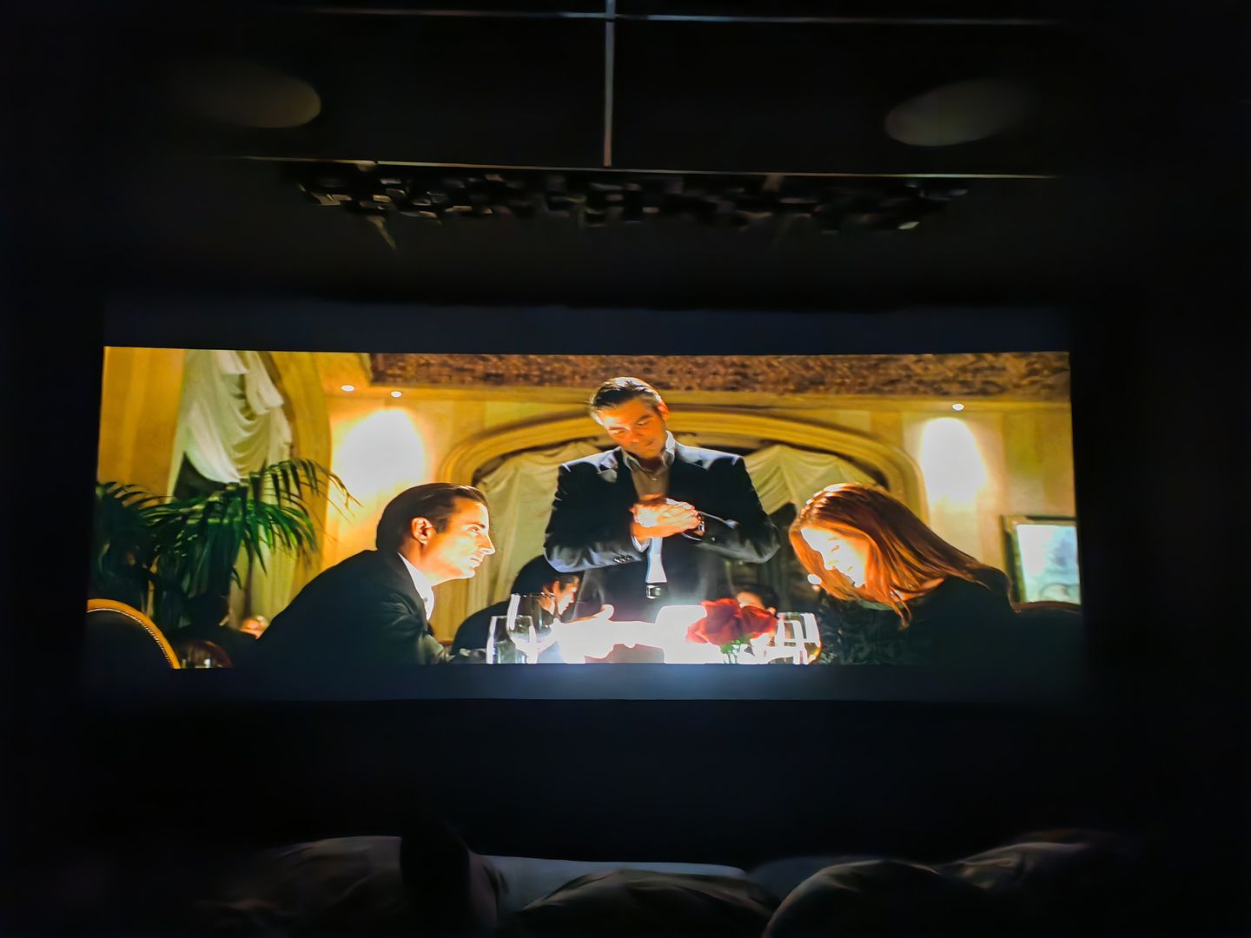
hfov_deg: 69.4
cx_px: 626
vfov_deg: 54.9
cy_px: 469
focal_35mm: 25
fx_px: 903
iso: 5000
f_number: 1.9
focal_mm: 5.3
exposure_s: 1/17
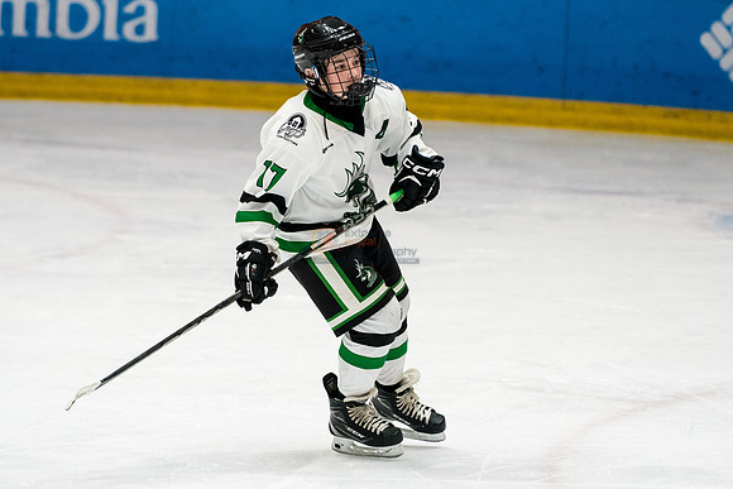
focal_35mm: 276
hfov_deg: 7.5
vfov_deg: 5.0
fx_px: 5626
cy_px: 253
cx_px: 308
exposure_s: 1/1000
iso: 2000
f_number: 2.8
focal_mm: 150
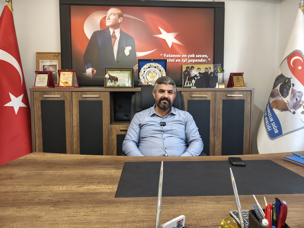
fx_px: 202
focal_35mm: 23
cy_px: 114
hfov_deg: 73.9
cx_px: 152
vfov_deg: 58.9
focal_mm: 6.62
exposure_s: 1/50
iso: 250
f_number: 1.67
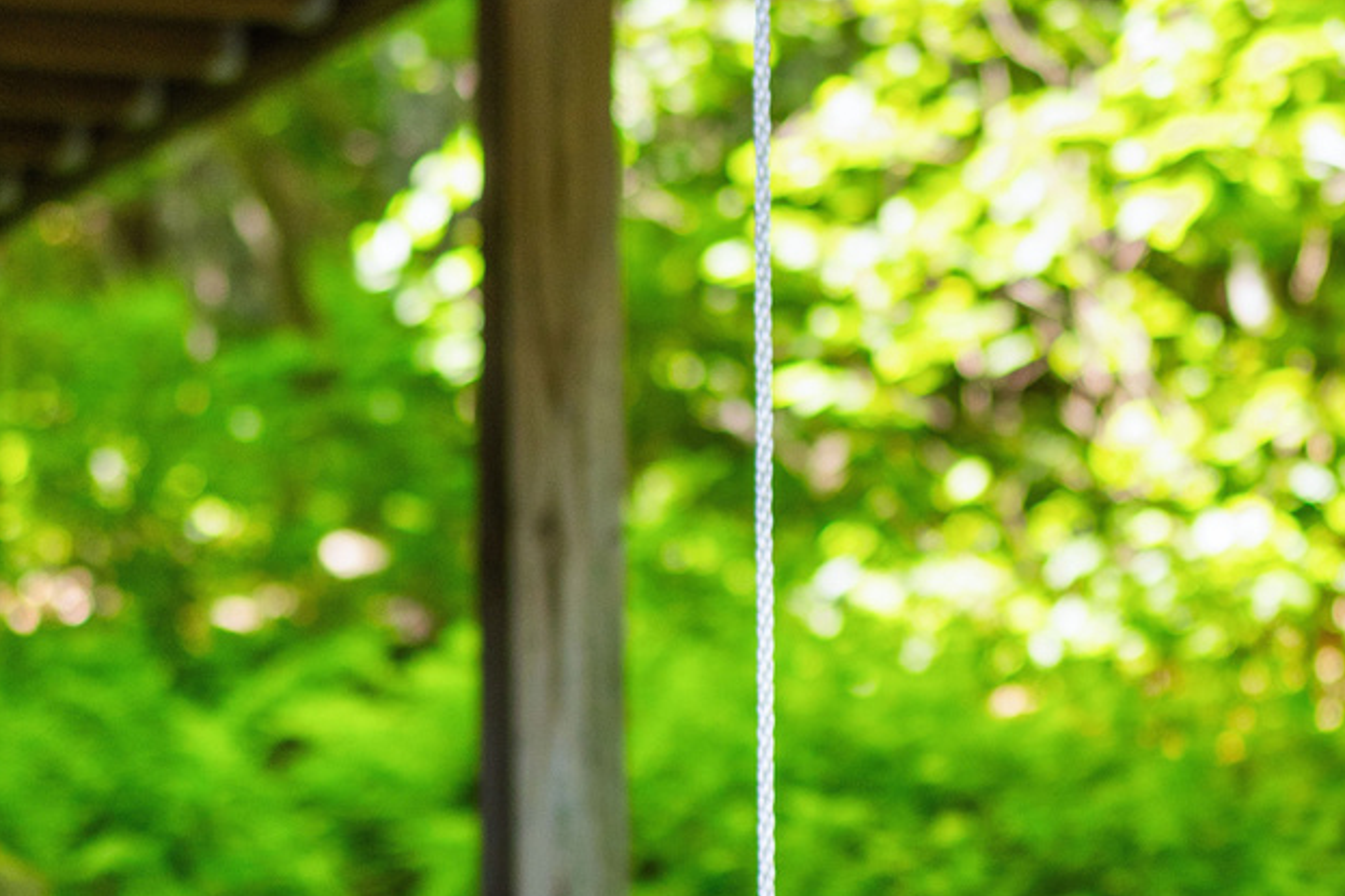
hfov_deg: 19.3
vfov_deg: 12.8
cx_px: 771
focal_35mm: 106
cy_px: 855
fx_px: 3959
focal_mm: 55
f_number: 1.8
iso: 500
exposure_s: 1/800
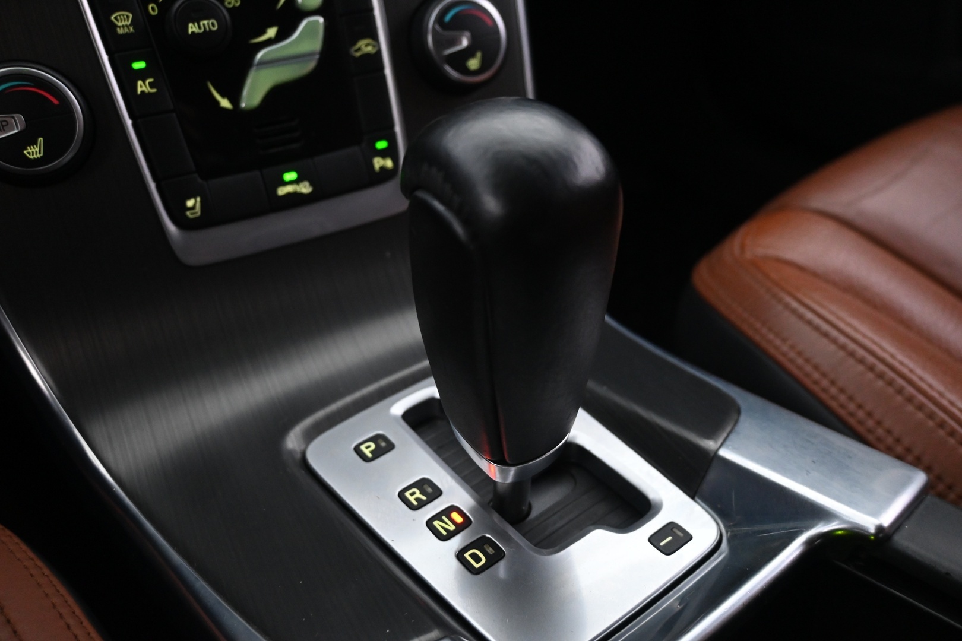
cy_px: 320
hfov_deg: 60.7
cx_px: 481
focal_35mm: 31
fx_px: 822
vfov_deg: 42.6
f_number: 3.8
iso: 2500
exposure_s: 1/30
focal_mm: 20.5
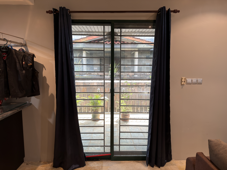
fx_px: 157
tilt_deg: -7.1
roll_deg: -0.1
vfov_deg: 56.8
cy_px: 85
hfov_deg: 71.6
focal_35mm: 24
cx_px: 114
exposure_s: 1/33
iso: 200
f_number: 1.78
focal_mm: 6.76
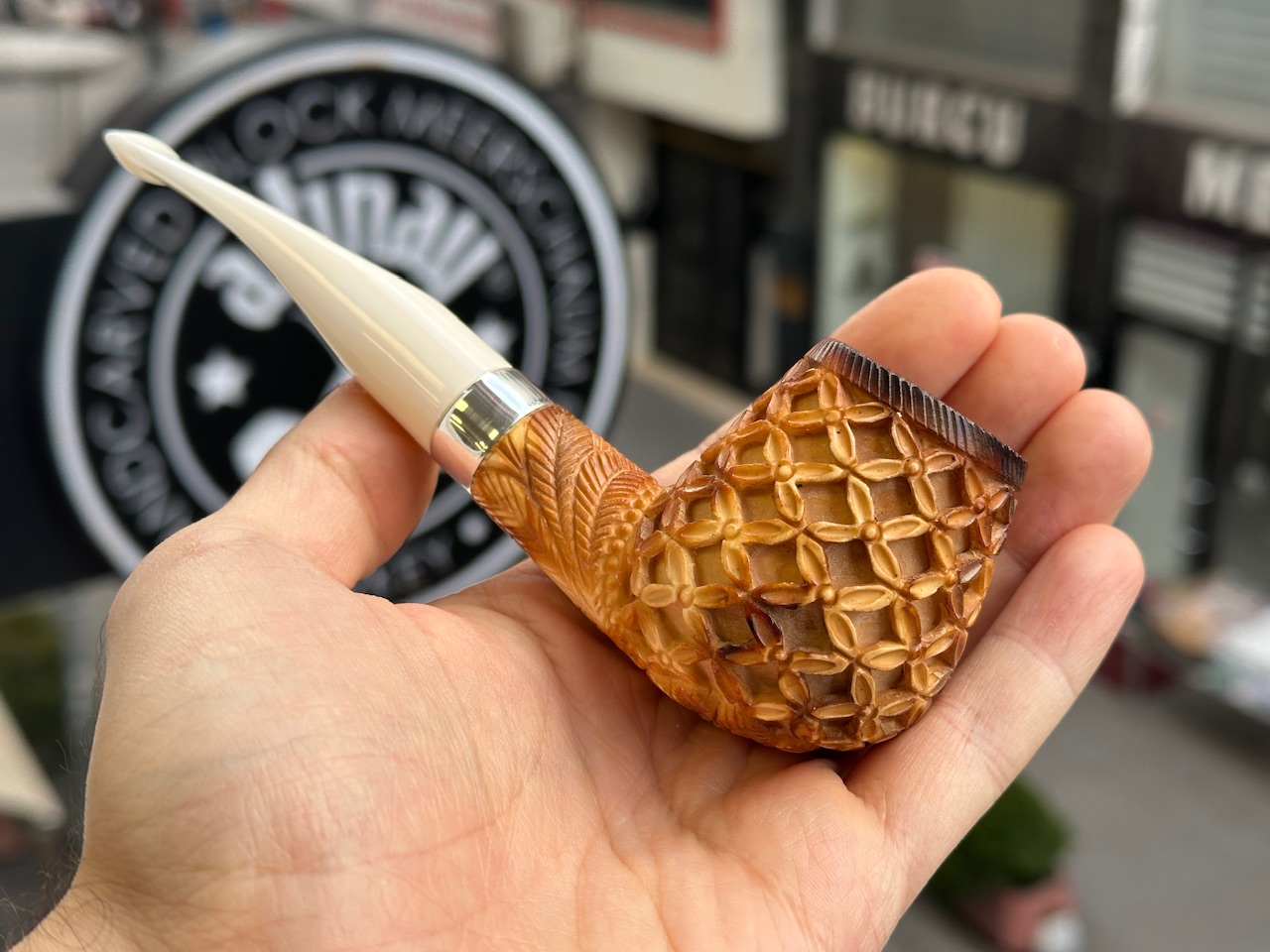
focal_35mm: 48
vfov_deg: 30.3
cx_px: 635
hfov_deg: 39.7
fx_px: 1761
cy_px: 476
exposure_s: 1/218
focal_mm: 6.86
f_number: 1.78
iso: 50
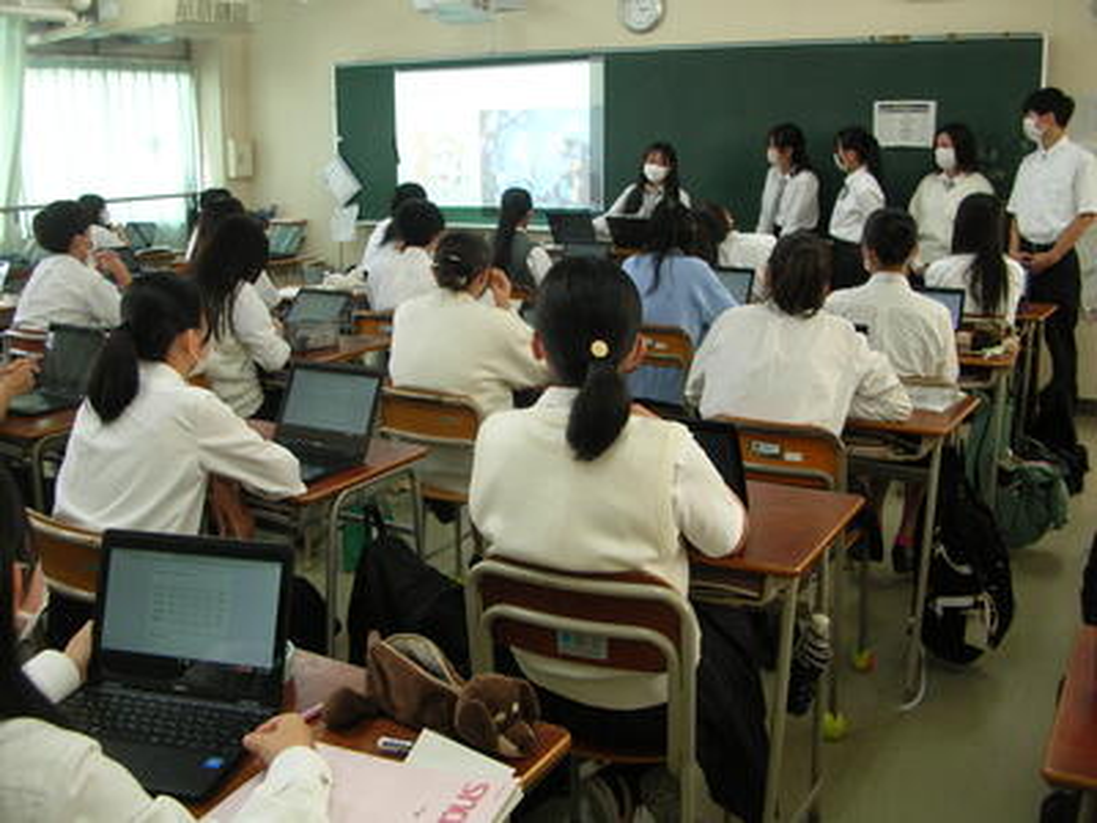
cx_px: 548
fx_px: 1109
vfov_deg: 40.7
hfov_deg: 52.6
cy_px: 412
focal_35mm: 35
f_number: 2.8
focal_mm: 5.8
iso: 50
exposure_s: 1/14.6
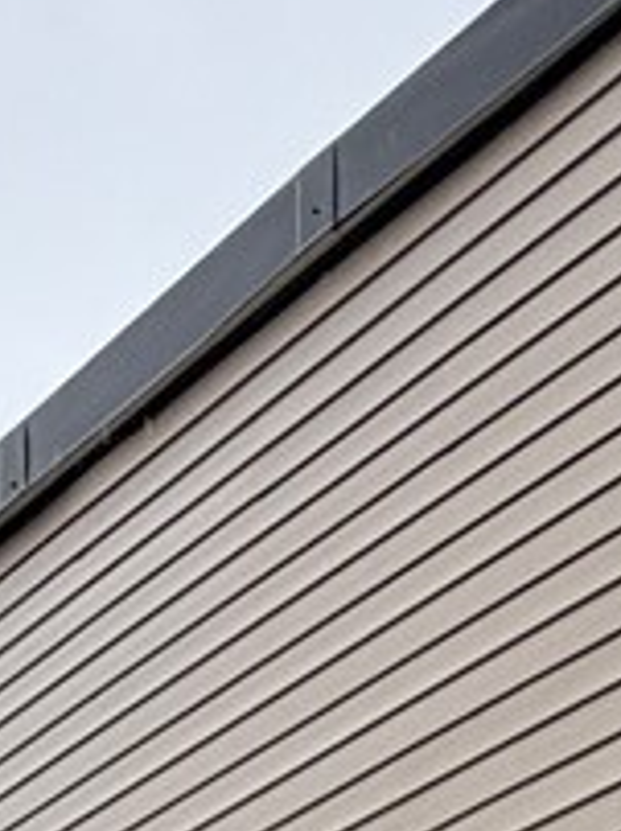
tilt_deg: +3.1
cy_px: 1843
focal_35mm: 111
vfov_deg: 13.9
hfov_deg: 12.6
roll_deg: -0.3
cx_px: -313
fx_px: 2661
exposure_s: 1/502
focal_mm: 2.22
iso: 50
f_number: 2.2
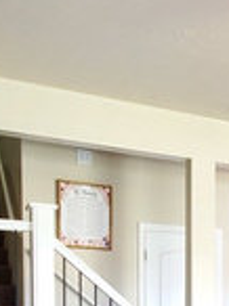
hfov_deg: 24.3
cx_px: 237
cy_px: 344
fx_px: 504
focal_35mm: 57
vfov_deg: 30.1
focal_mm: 1.8
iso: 500
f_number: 2.2
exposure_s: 1/39
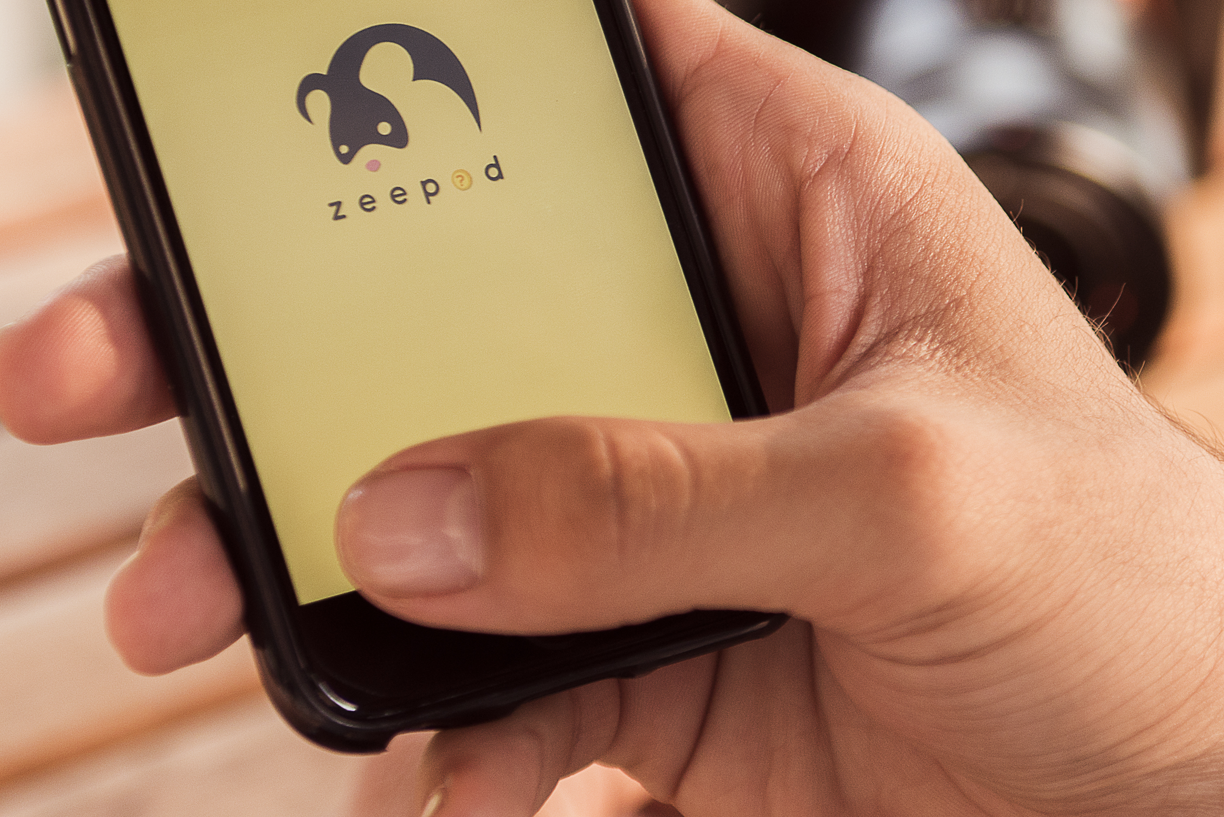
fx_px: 6836
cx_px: 1091
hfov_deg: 10.2
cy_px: 127
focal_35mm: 201
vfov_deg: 6.8
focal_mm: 70
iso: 320
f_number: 2.8
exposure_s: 1/200
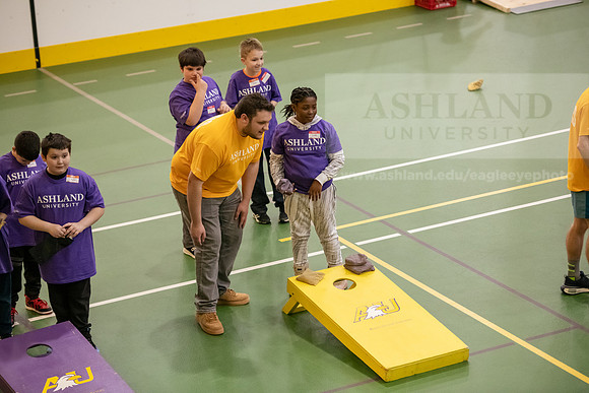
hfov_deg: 16.8
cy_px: 196
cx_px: 294
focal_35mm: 122
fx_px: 1996
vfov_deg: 11.2
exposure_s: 1/200
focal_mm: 122
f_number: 3.2
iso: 5000
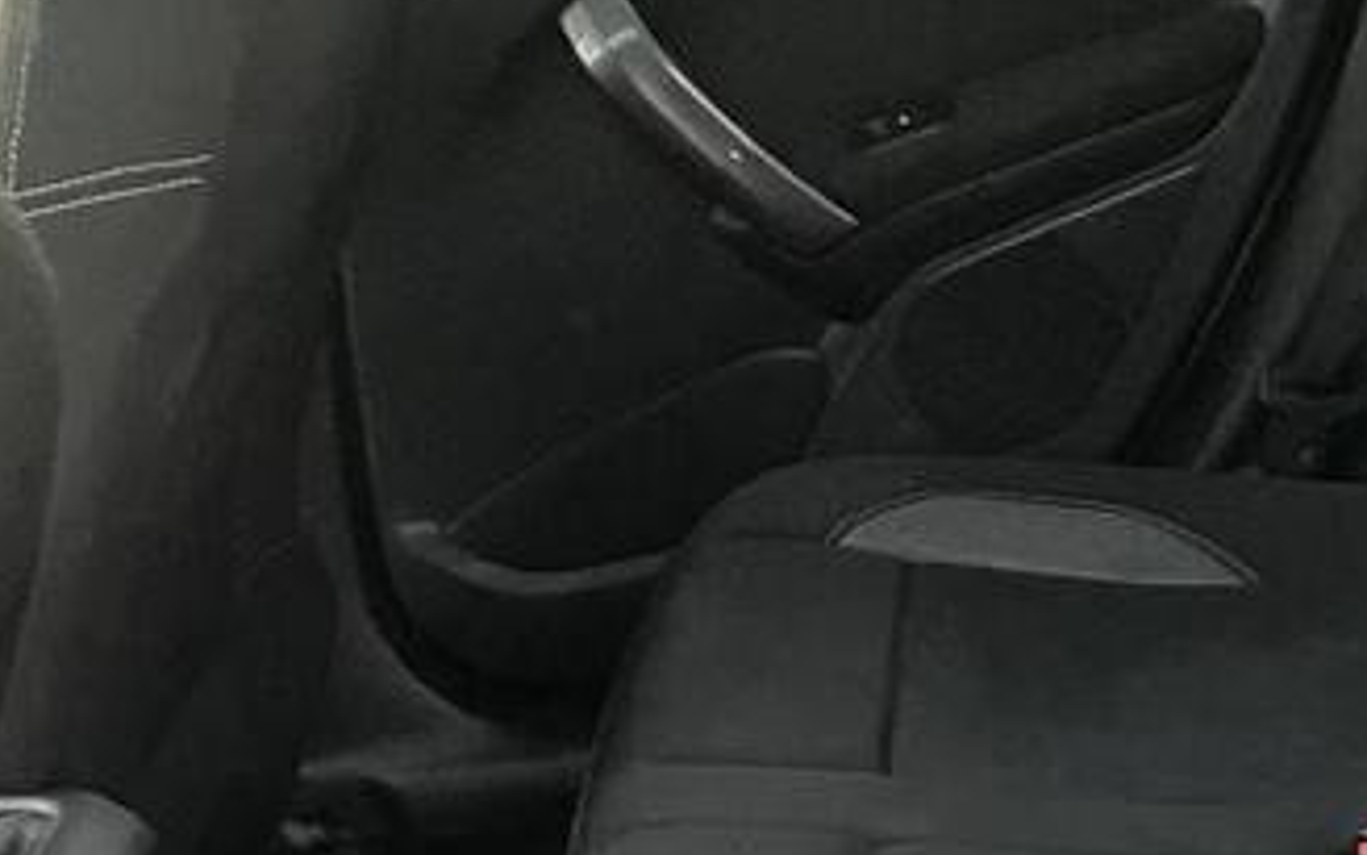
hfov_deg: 28.2
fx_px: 2720
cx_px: 817
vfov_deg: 16.9
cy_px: 1078
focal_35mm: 73
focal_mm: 4.2
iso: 1000
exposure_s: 1/30
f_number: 1.6
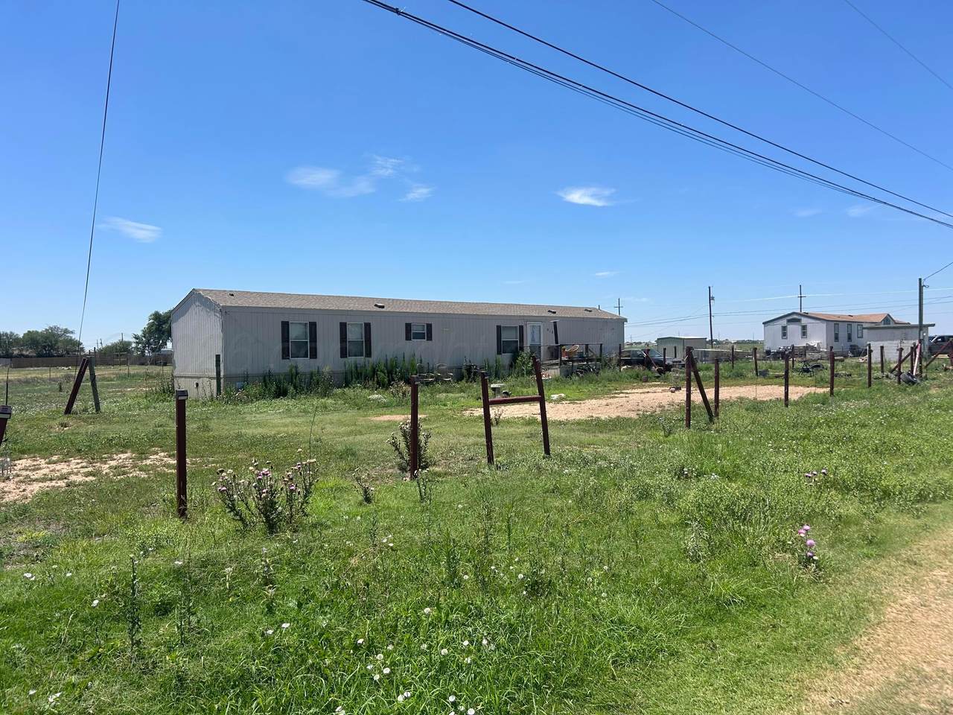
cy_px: 358
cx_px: 476
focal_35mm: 26
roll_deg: +1.1
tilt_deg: +0.7
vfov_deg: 53.1
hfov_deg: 67.3
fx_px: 716
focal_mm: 5.7
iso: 50
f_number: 1.5
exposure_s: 1/4831
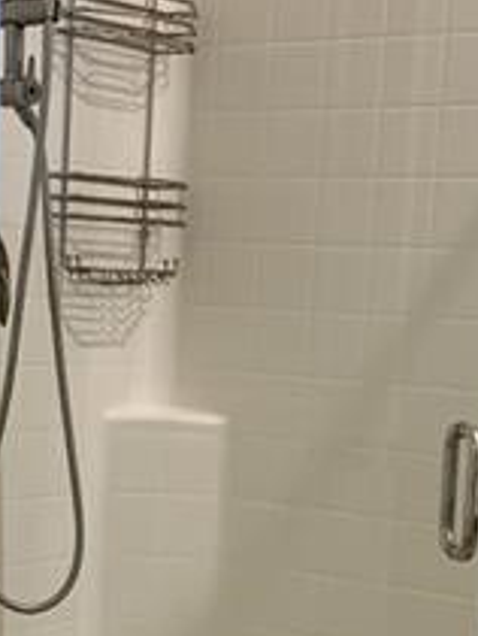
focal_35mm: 95
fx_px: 1746
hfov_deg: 15.6
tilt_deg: -6.4
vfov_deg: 20.4
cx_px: 218
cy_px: 521
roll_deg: -2.1
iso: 160
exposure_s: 1/60
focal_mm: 4.25
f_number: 1.8
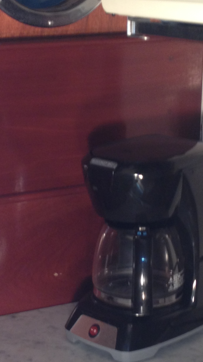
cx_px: 89
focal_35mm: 101
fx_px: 967
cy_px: 204
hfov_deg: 12.0
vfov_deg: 21.1
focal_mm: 4.28
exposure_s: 1/20
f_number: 2.4
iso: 80
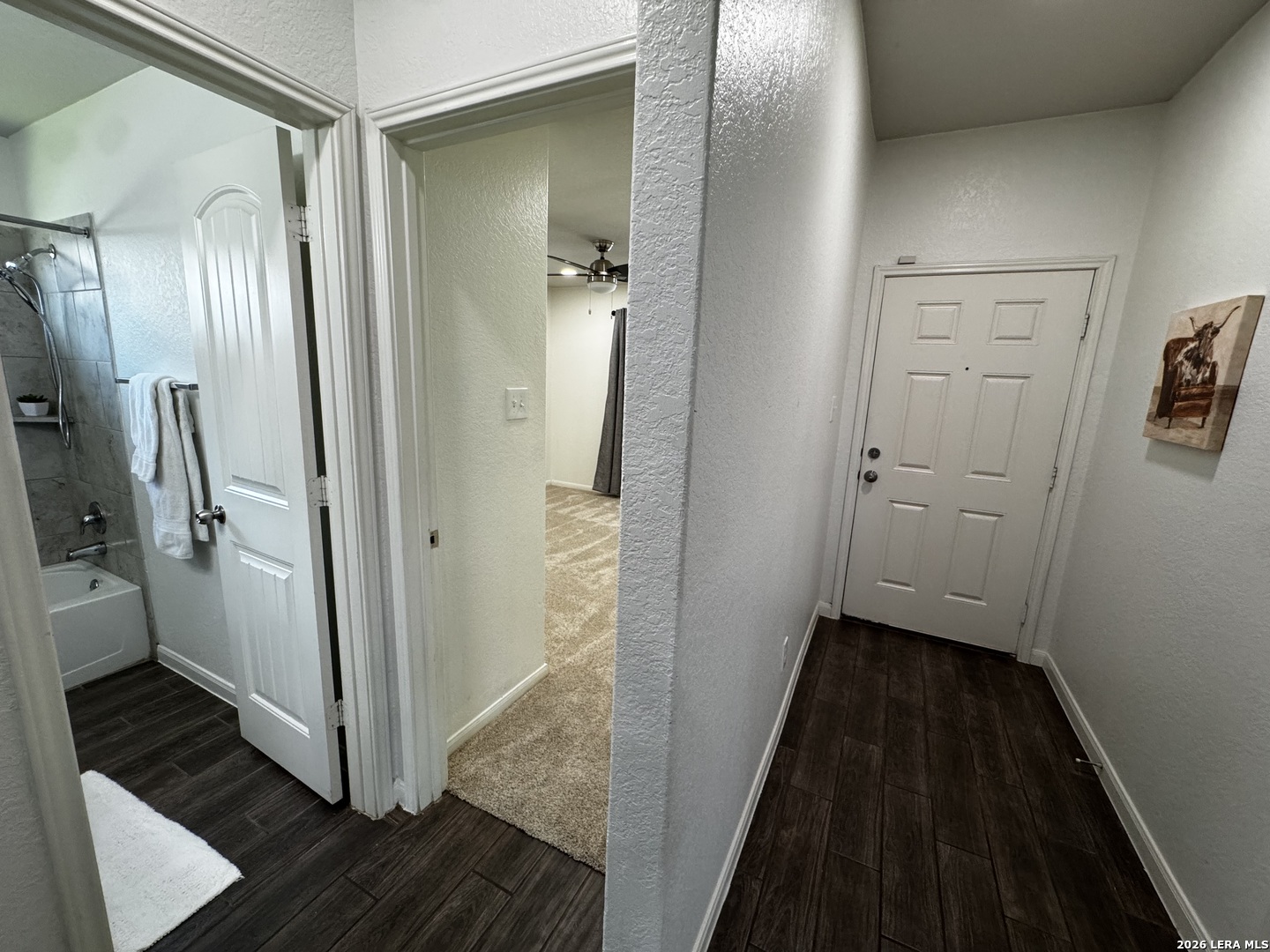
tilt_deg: -11.9
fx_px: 514
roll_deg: -2.7
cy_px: 476
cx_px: 635
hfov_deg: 102.1
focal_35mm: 14
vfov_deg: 85.7
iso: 250
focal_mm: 2.22
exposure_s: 1/120
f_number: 2.2
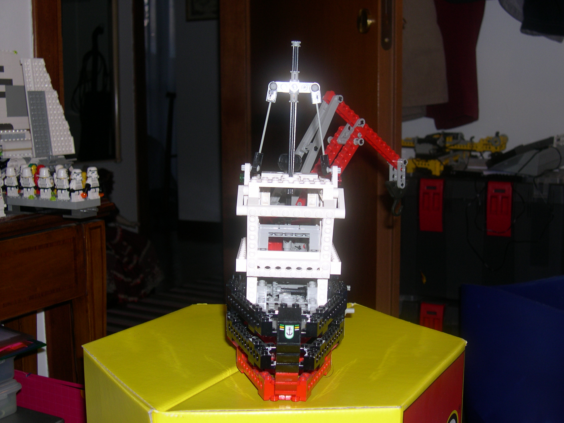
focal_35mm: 47
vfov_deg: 30.9
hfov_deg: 40.4
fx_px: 766
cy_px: 212
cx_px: 282
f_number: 3.1
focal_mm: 10.1
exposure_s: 1/60
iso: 100
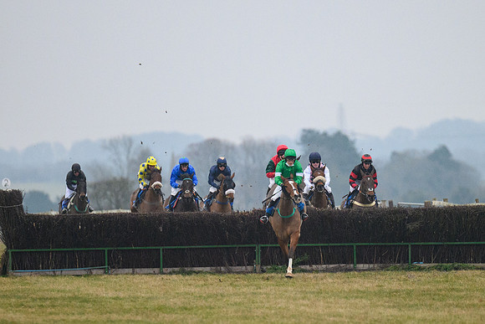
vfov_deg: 2.5
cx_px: 292
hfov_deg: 3.8
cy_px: 135
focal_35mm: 547
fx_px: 7369
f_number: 4
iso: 2000
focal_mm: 300
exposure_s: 1/640
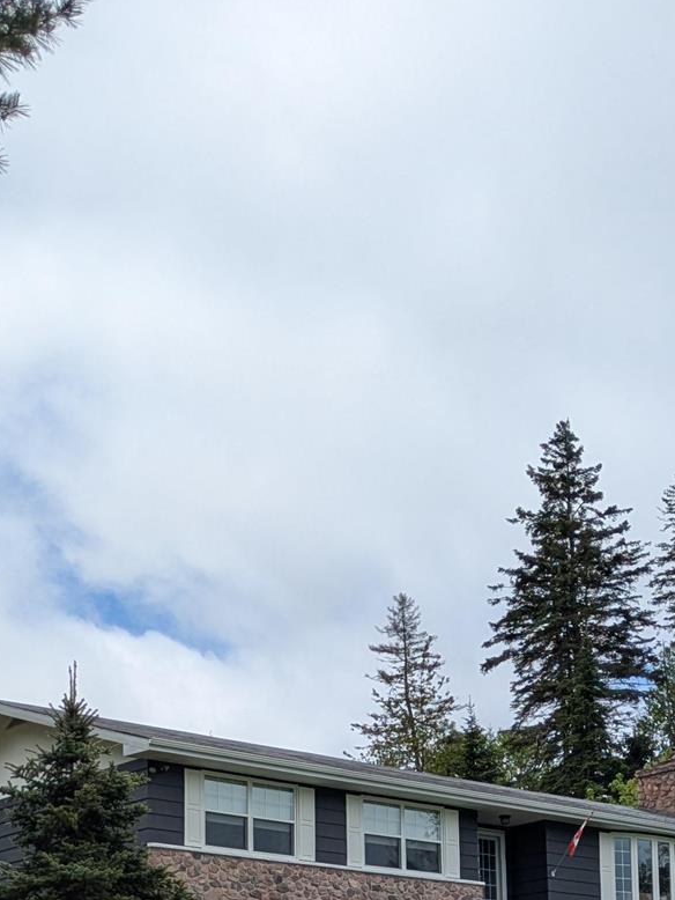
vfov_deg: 24.9
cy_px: 938
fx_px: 1923
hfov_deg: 19.6
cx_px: 603
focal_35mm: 74
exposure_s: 1/4184
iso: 53
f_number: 1.89
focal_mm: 5.43
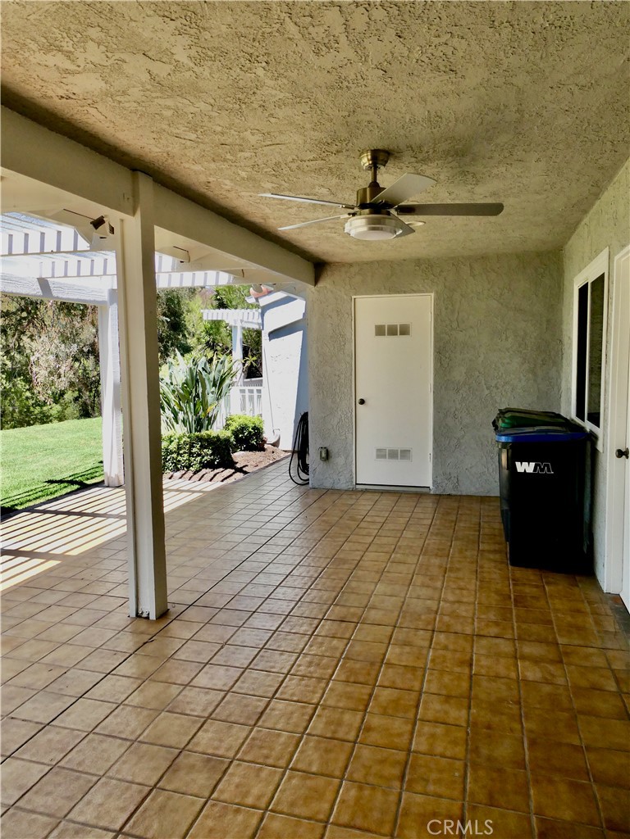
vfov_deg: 71.6
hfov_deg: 56.8
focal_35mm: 24
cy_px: 420
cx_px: 315
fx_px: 582
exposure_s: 1/320
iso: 80
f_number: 3.3
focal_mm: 4.3
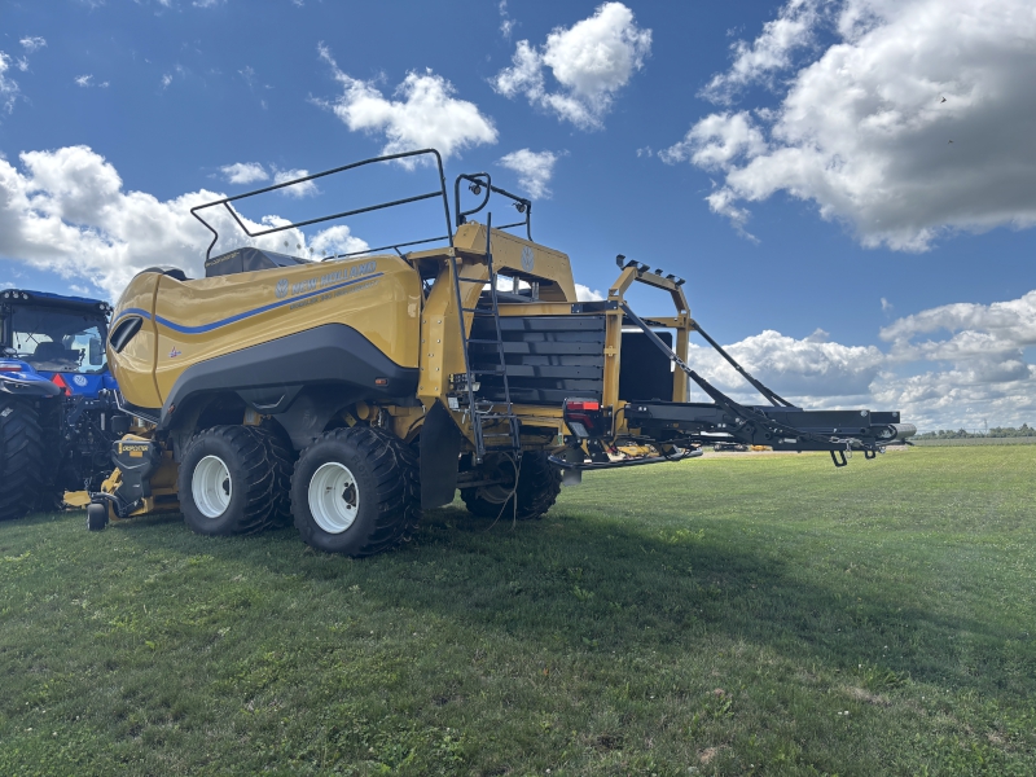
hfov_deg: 67.3
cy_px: 388
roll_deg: +2.4
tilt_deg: +3.4
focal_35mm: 26
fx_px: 778
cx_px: 518
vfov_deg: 53.1
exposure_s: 1/2639
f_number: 1.6
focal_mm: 5.96
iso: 50
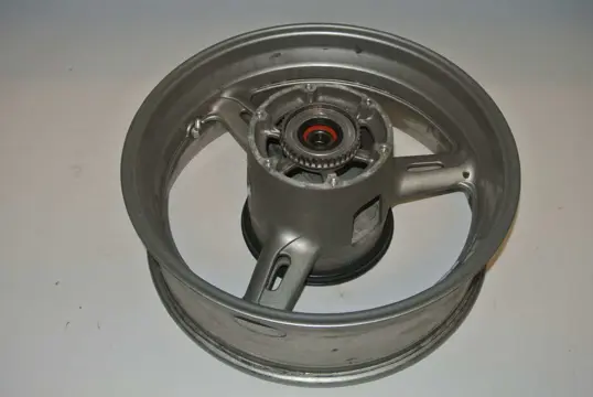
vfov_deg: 34.3
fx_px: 643
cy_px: 198
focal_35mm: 39
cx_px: 296
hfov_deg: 49.5
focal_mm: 14.5
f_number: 4
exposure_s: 1/60
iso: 200
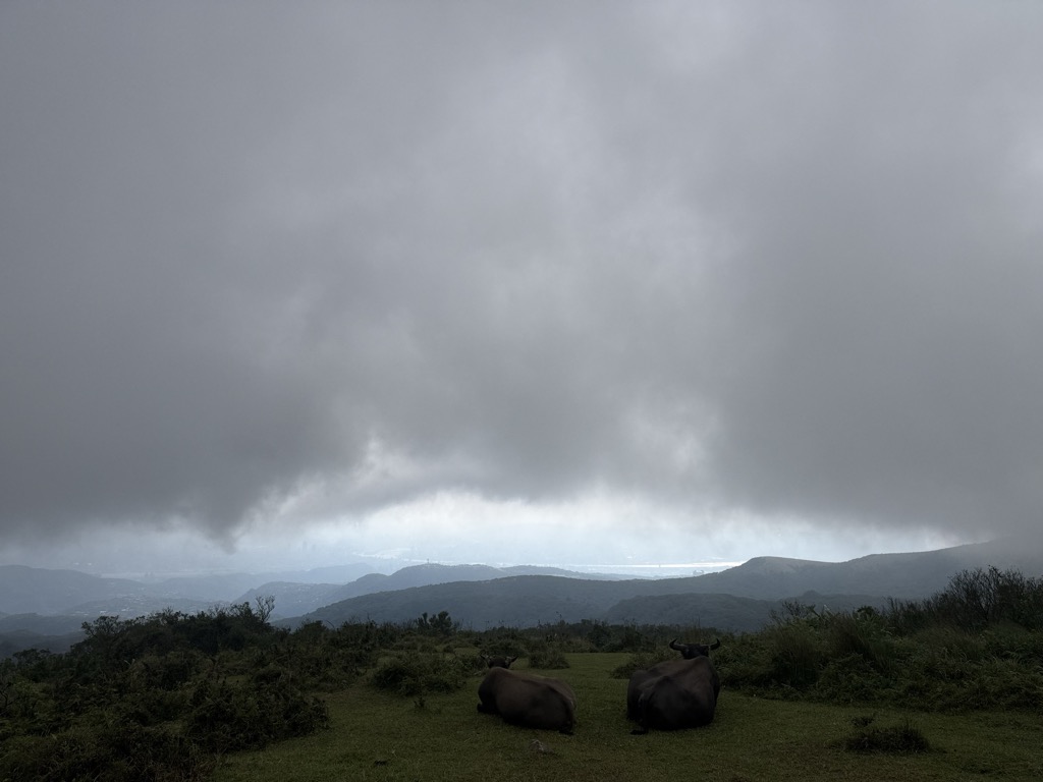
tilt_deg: +6.8
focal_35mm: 24
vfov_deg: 56.8
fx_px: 723
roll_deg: -0.8
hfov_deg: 71.6
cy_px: 391
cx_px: 522
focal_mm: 6.93
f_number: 1.8
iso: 80
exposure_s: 1/8130
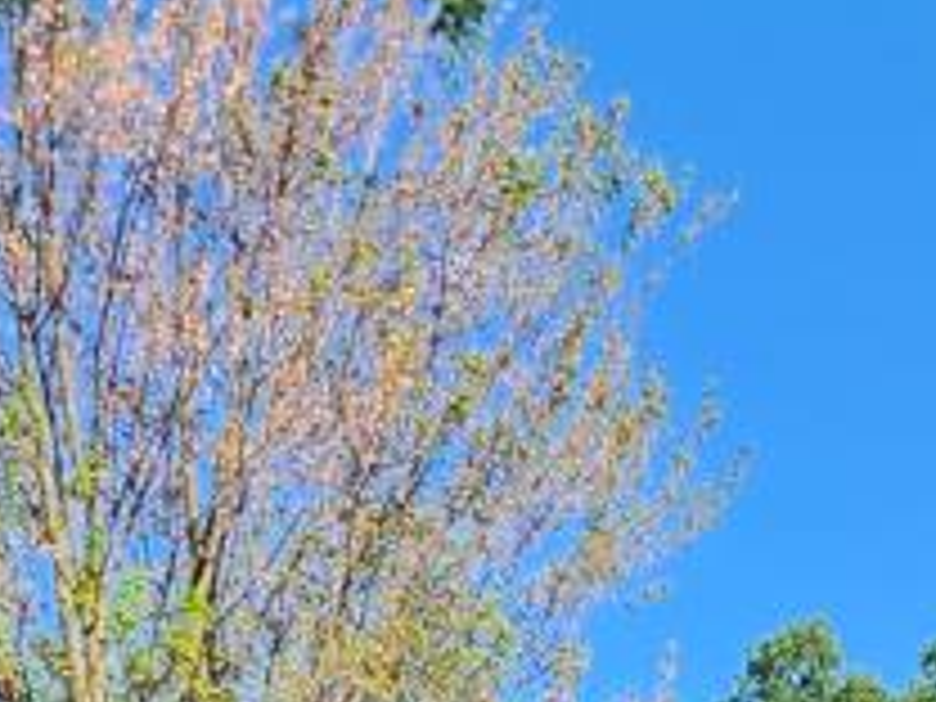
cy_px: 1982
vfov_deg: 7.9
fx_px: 4489
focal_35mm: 166
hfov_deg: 11.8
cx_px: 981
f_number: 1.8
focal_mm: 6.4
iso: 12
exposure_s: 1/579
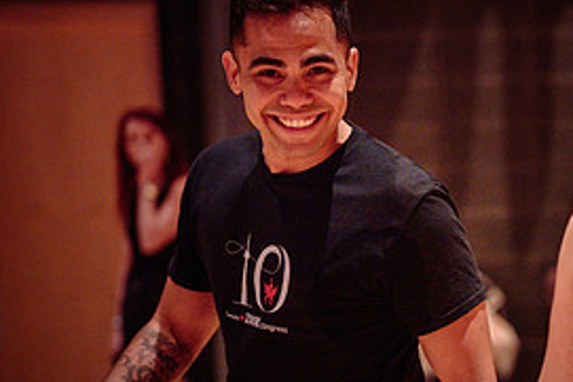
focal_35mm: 116
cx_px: 607
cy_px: 345
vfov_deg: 11.7
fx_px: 1847
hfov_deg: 17.1
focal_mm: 50
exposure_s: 1/320
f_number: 1.4
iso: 1600
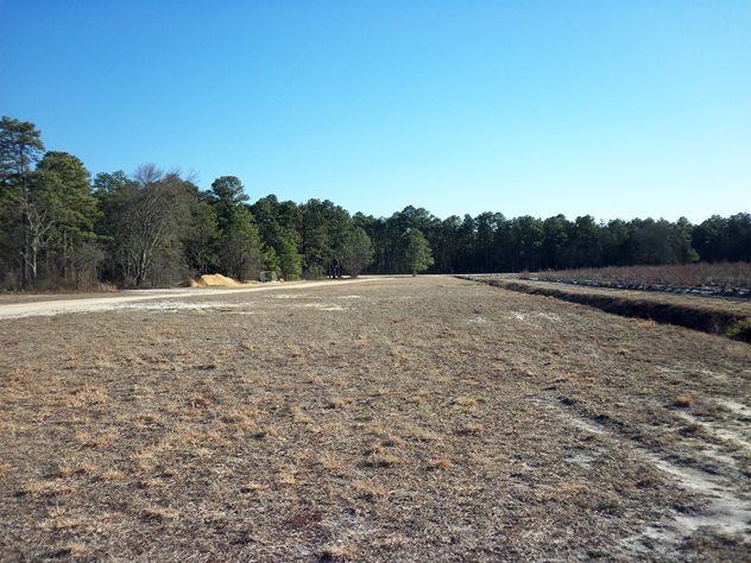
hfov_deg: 54.0
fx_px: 738
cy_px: 282
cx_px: 376
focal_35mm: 34
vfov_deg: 41.8
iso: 80
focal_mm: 5.7
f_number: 2.9
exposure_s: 1/640
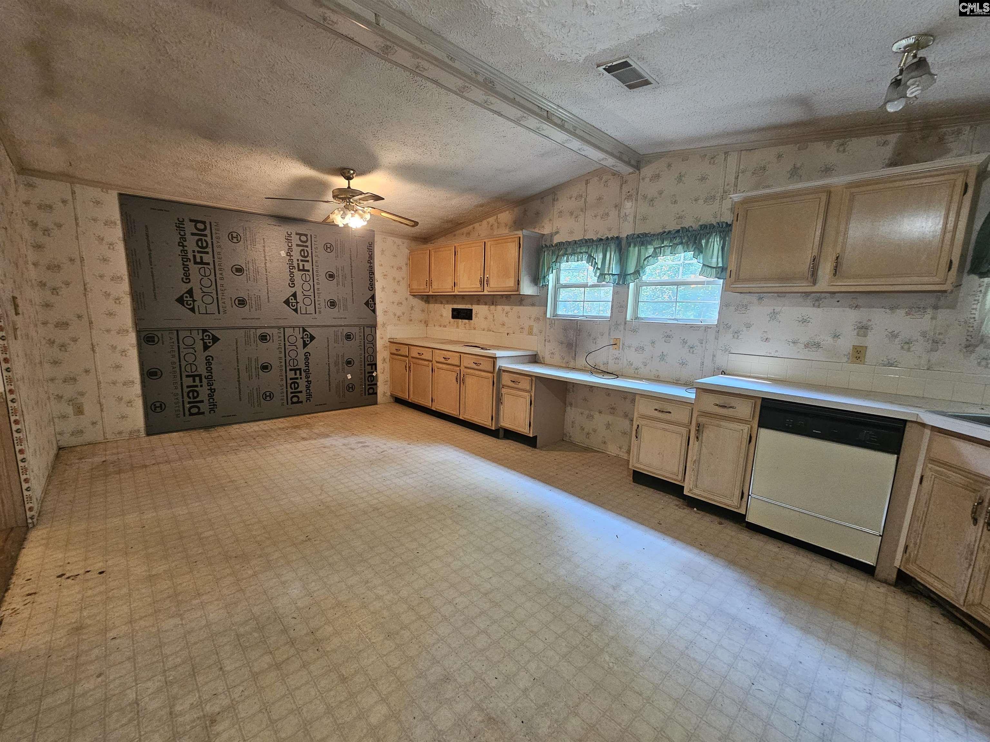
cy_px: 371
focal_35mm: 13
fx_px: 372
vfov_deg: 89.9
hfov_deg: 106.2
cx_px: 495
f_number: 2.2
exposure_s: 1/30
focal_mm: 2.2
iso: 400
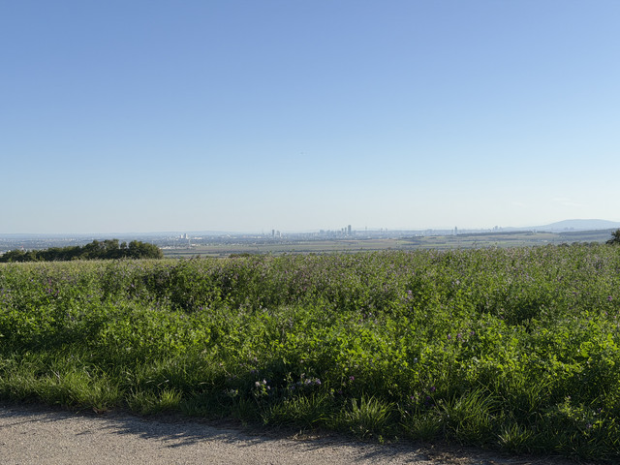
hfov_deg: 39.7
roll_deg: +1.1
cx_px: 310
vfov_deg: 30.3
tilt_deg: -0.1
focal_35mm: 48
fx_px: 860
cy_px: 232
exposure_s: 1/6024
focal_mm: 6.76
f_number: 1.78
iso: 64
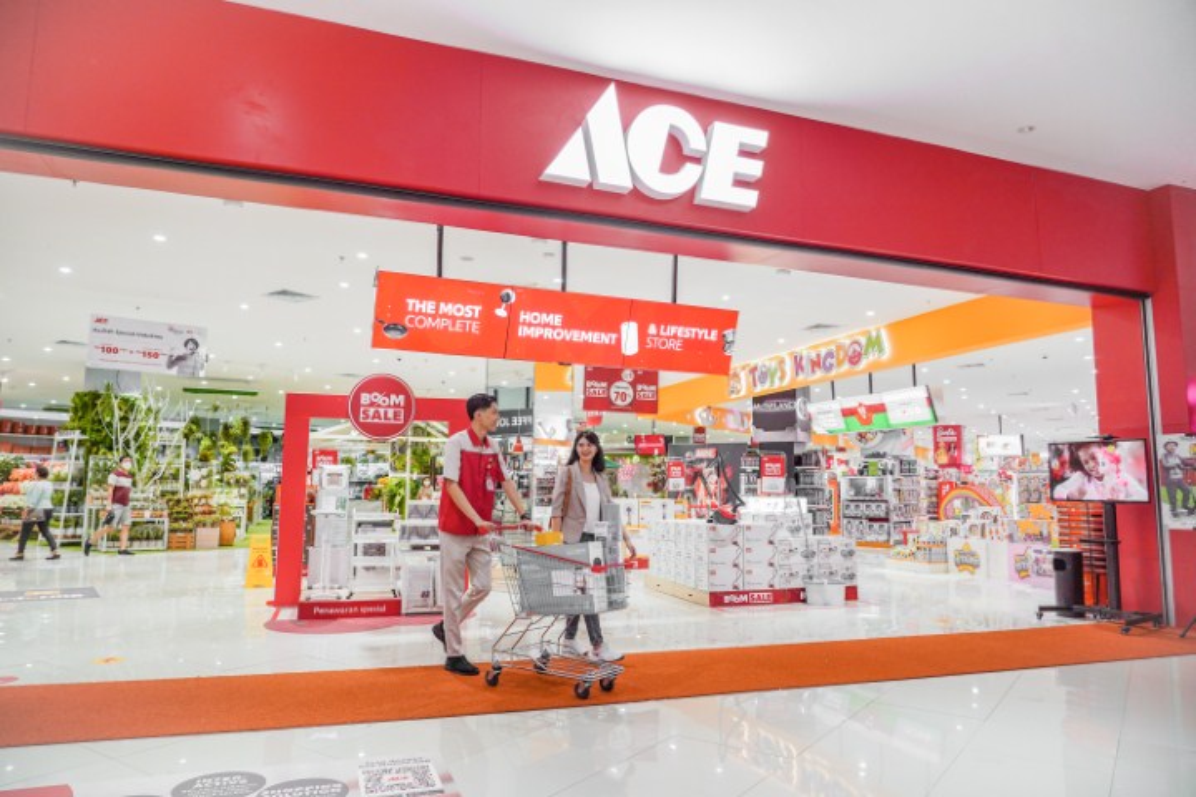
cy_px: 398
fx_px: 797
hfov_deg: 73.7
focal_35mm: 24
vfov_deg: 53.1
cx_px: 598
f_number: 4.5
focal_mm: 24
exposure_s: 1/125
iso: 1600
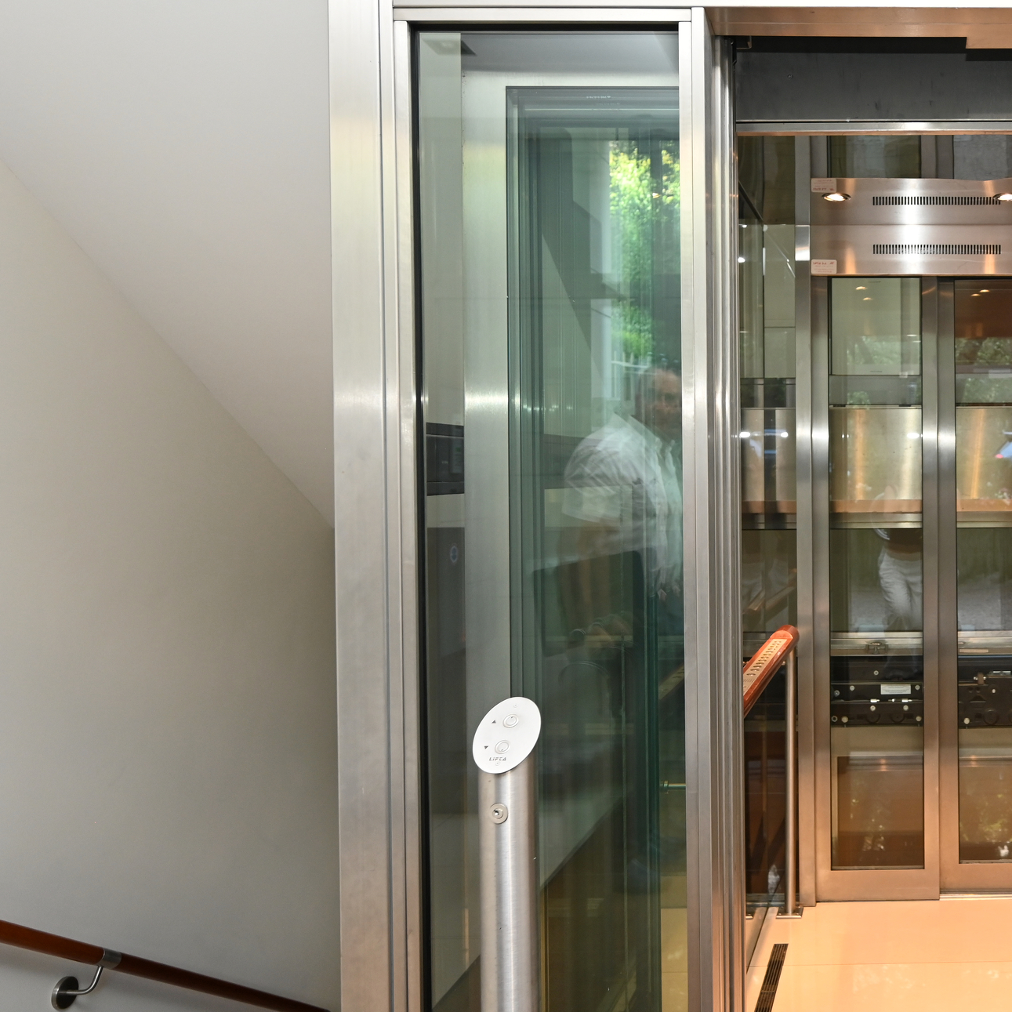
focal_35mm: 33
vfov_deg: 49.9
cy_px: 483
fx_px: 1086
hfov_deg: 45.0
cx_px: 924
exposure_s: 1/60
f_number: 4
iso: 800
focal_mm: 19.5
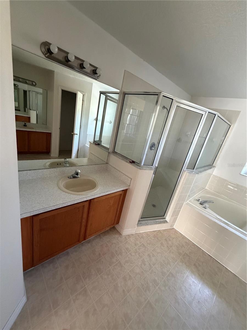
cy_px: 165
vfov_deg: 102.1
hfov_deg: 85.7
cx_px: 124
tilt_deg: -17.8
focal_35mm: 14
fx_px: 133
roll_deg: -12.2
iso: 640
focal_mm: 2.22
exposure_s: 1/60
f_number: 2.2
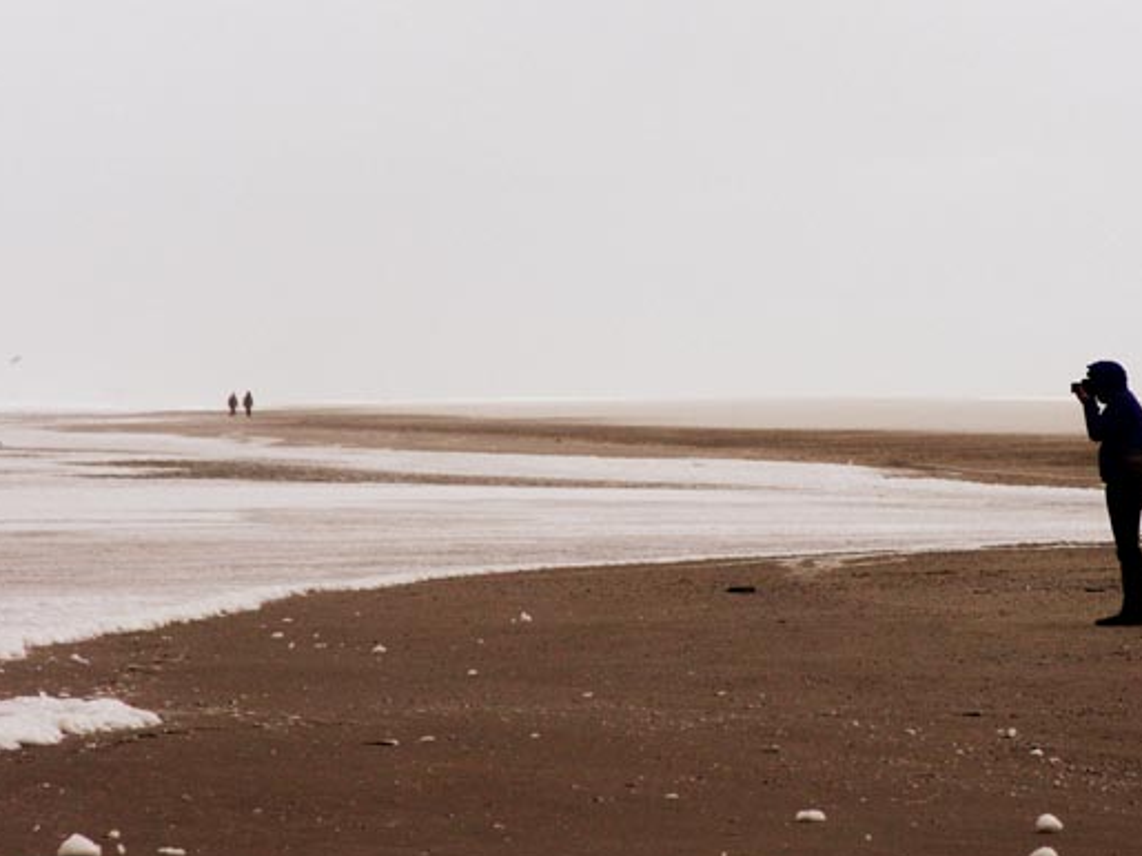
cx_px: 727
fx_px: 12929
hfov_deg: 5.1
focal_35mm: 392
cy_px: 371
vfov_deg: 3.8
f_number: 14
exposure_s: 1/400
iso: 400
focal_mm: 200
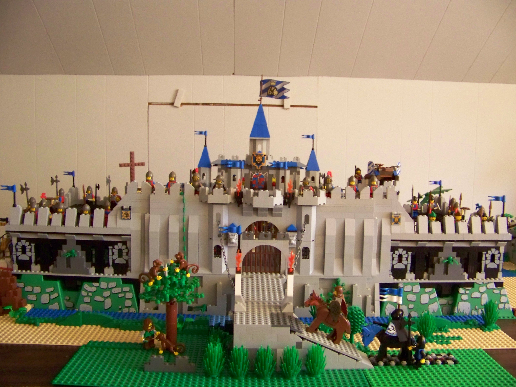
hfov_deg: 51.4
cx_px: 258
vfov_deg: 39.7
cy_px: 194
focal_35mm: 36
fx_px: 537
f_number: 2.8
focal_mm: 5.85
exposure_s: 1/8
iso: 400
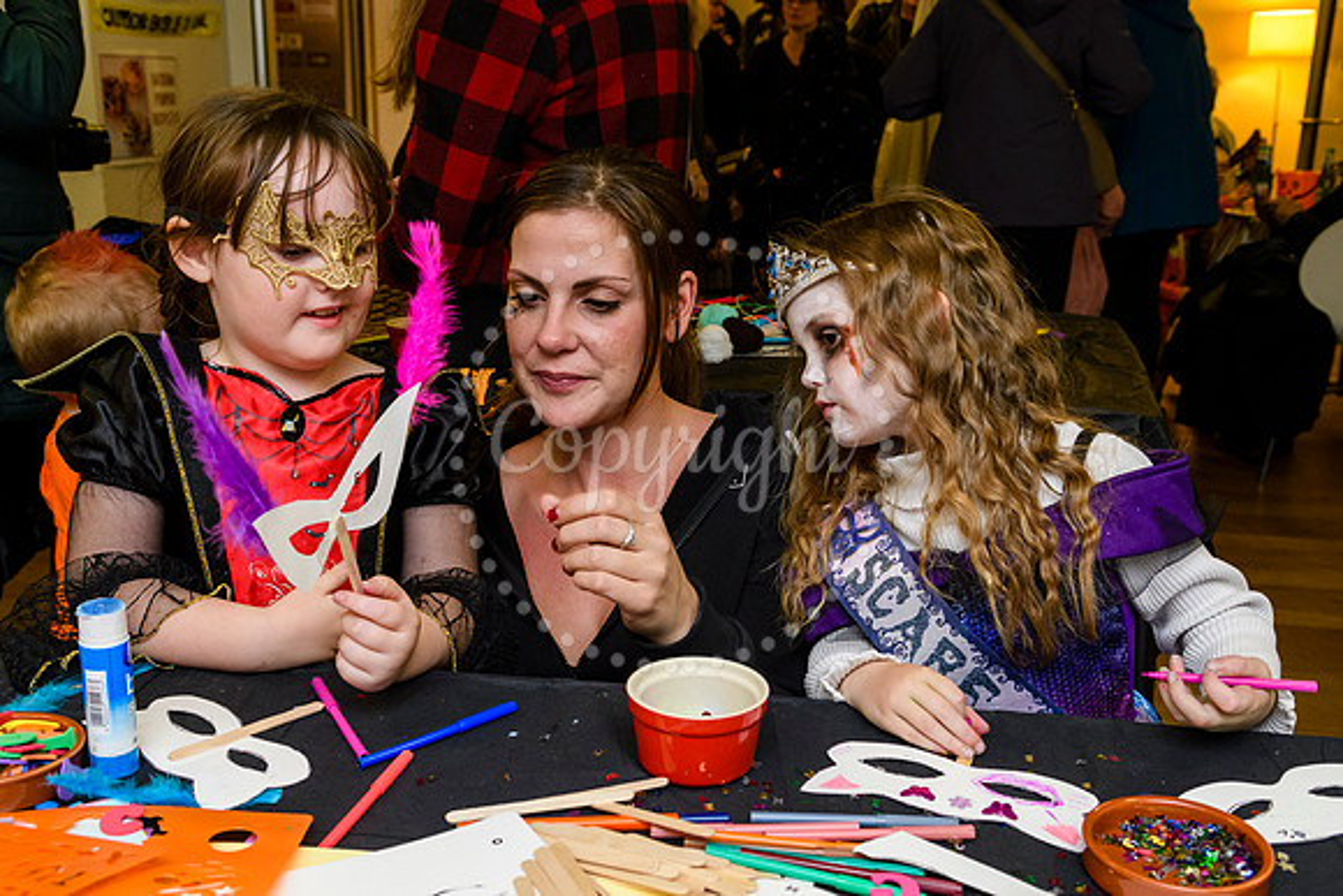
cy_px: 448
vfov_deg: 36.9
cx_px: 672
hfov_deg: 53.1
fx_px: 1343
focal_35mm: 36
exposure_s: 1/60
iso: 1600
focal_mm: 24
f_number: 5
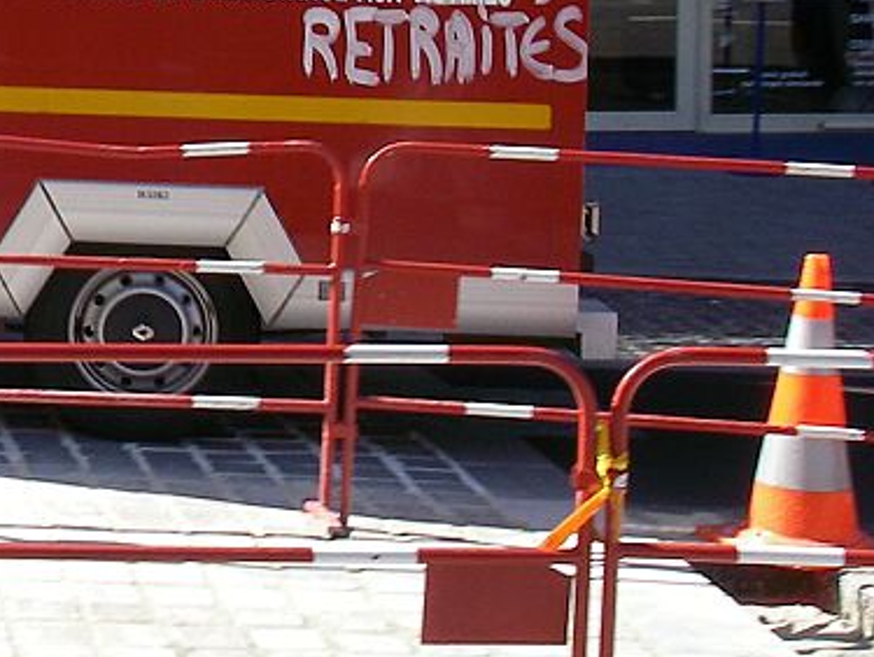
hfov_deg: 15.6
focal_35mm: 120
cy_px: -82
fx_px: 3033
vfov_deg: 12.2
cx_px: -238
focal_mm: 7.3
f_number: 6.8
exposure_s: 1/100
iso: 64
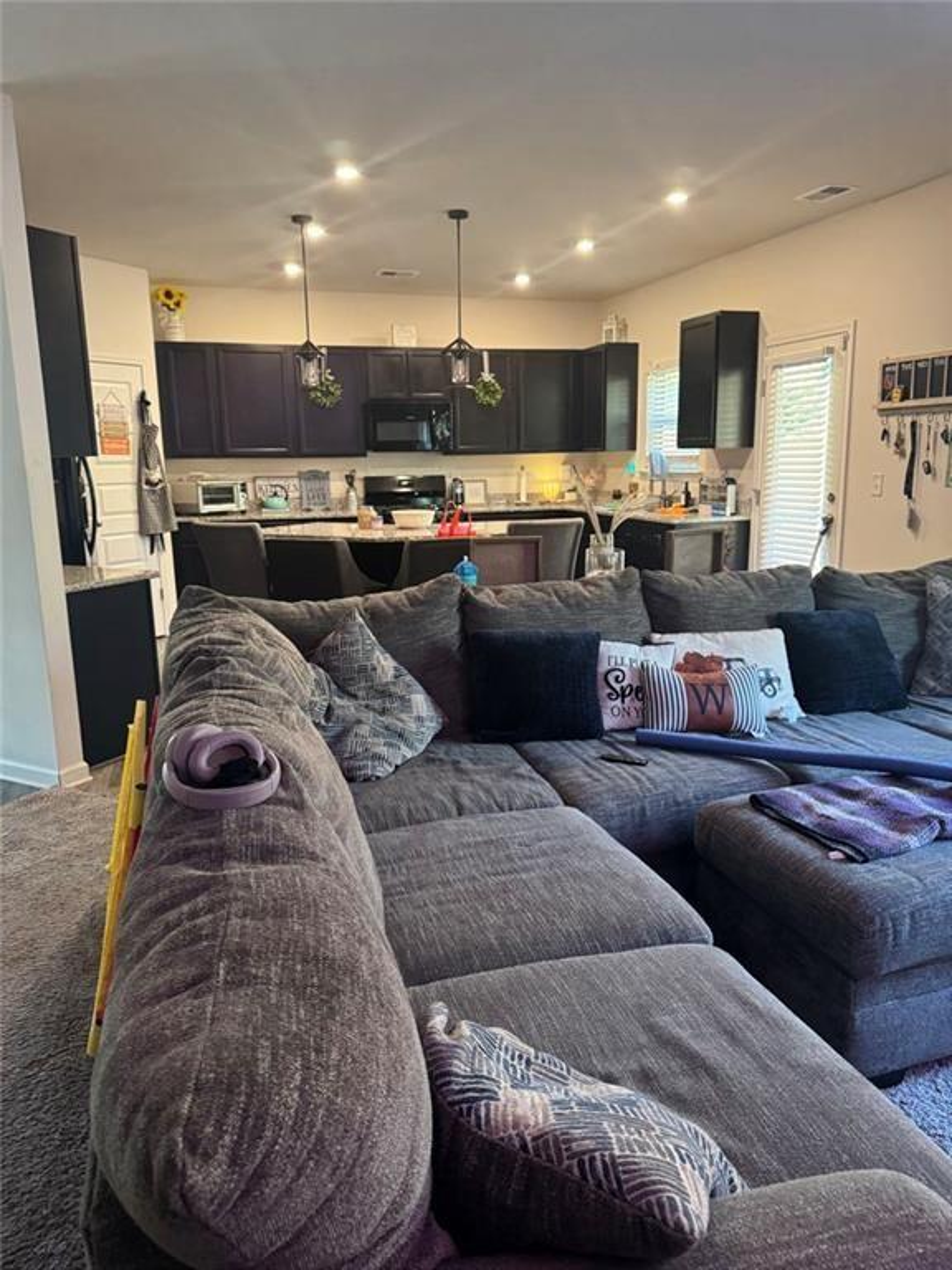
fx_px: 880
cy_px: 635
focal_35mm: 24
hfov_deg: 56.8
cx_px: 476
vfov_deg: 71.6
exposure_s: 1/60
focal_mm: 6.76
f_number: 1.78
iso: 640
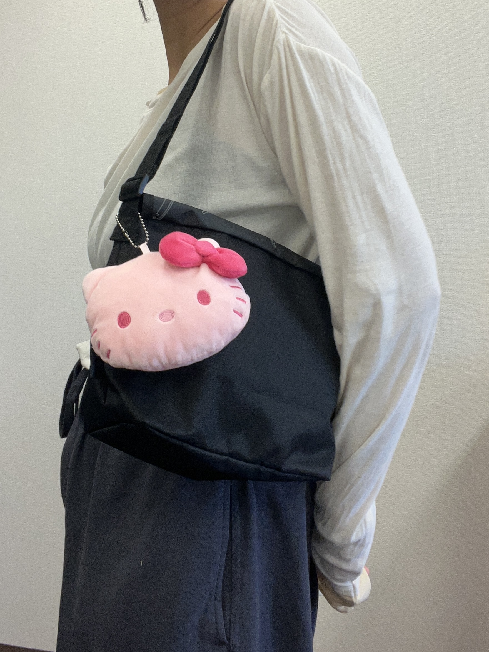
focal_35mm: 30
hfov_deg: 46.8
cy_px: 326
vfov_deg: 60.0
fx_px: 565
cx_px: 244
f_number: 2.2
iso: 50
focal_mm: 2.71
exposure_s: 1/50
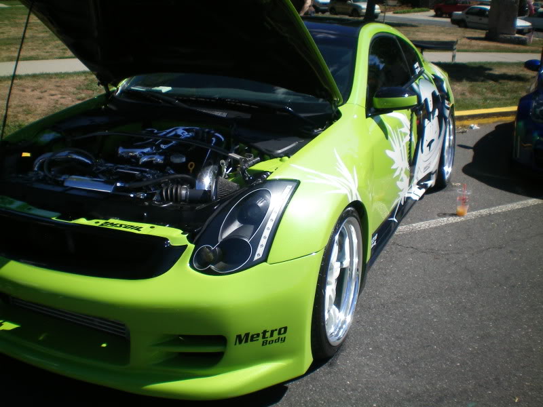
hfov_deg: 49.0
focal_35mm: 38
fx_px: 596
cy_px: 204
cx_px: 272
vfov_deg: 37.7
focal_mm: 6.3
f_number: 4.6
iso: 64
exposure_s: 1/640
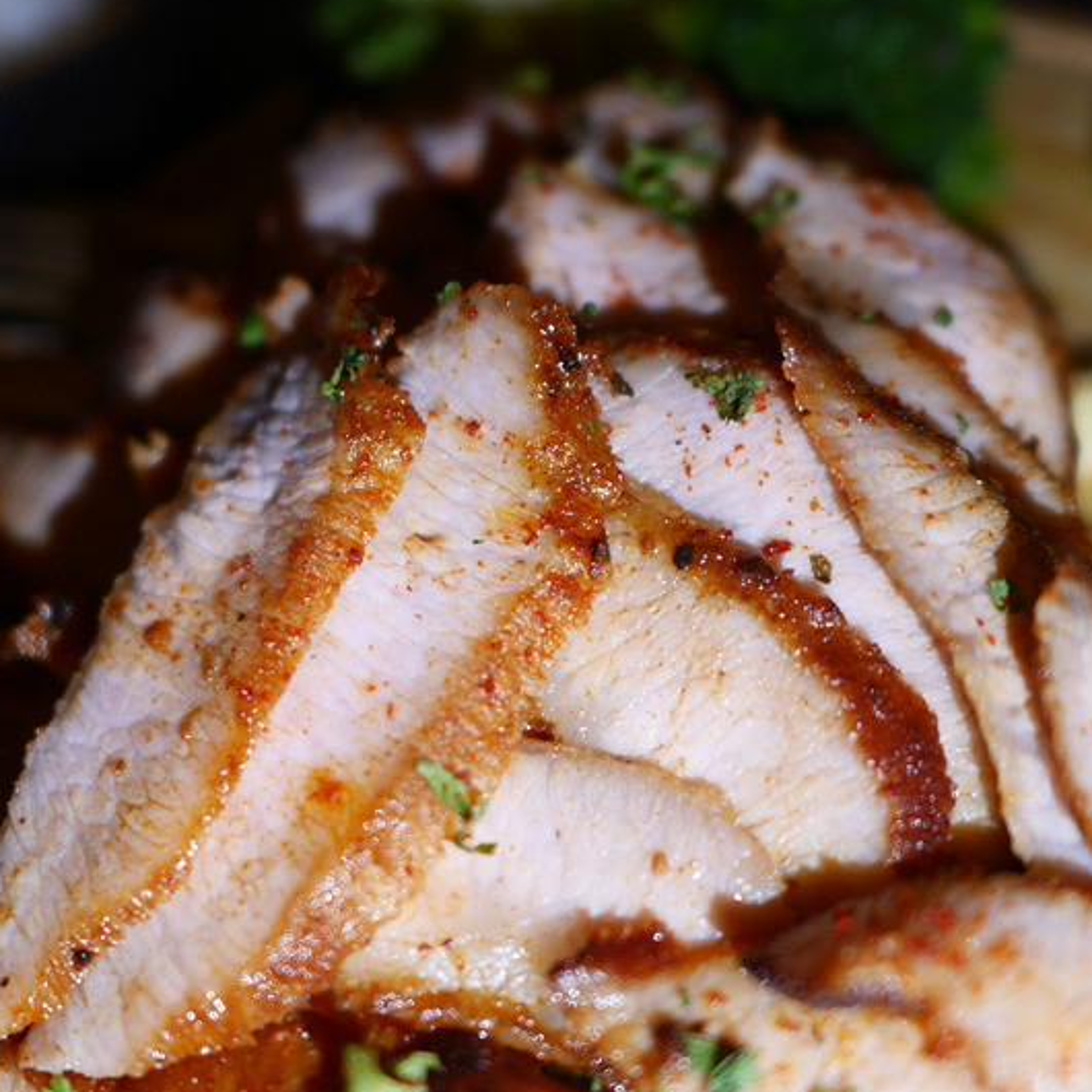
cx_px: 453
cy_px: 593
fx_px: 1785
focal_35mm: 50
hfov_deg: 33.9
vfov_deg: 34.0
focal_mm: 15
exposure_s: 1/60
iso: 320
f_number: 1.7
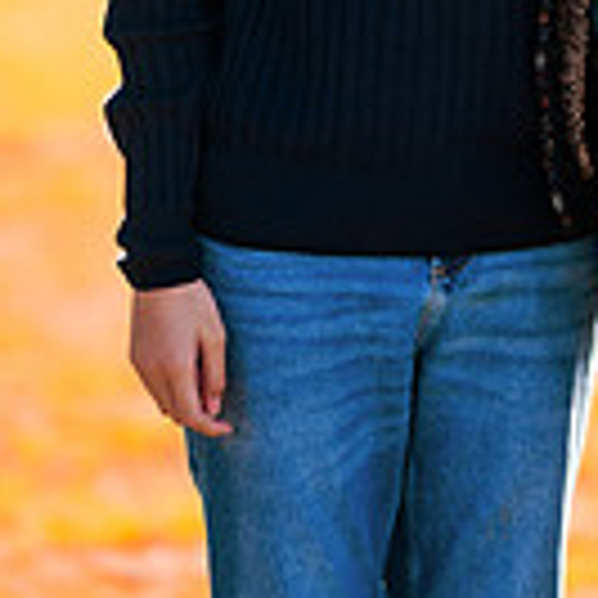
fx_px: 7603
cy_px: -355
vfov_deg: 4.5
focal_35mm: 389
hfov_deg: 4.5
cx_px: 611
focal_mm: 135
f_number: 1.8
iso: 80
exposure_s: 1/320
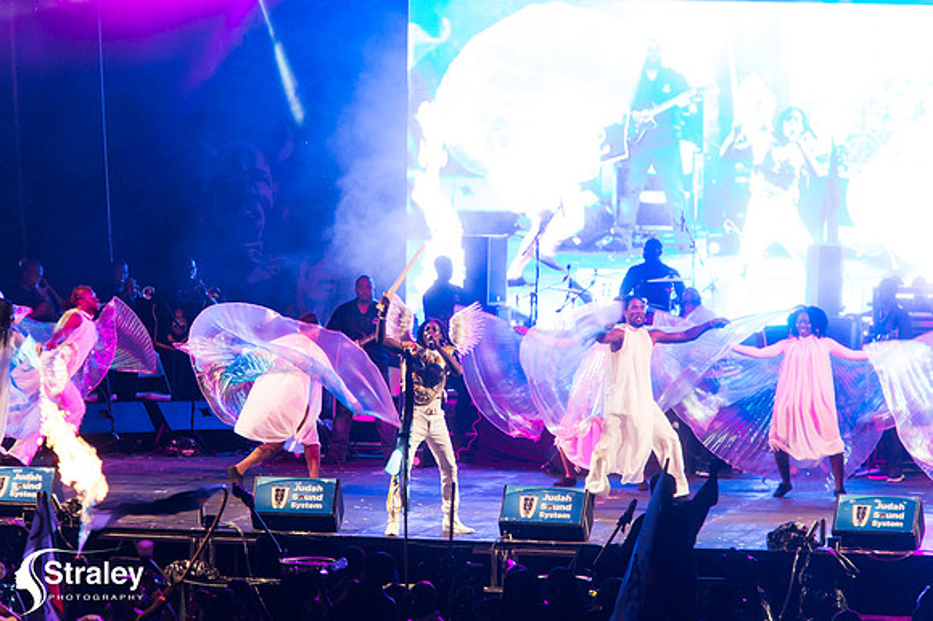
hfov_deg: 8.6
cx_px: 466
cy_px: 310
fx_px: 6216
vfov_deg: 5.7
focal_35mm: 240
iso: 3200
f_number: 5.6
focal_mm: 240
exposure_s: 1/200
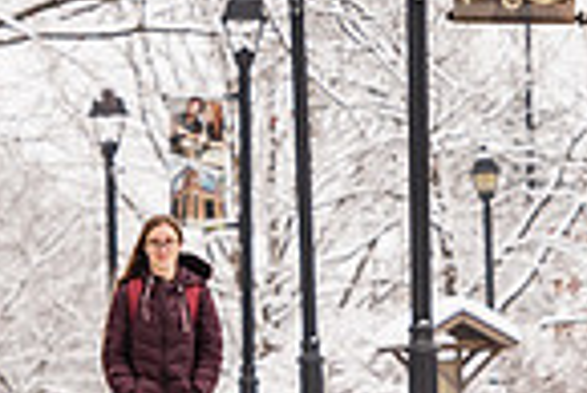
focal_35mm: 579
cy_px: 144
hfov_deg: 3.6
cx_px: 279
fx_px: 9450
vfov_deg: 2.4
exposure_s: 1/400
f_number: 3.5
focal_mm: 145
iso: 160
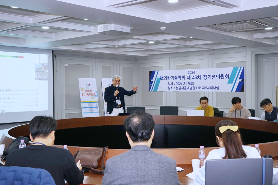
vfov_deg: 30.5
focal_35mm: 44
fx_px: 340
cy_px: 92
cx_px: 139
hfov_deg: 44.5
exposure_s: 1/100
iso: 400
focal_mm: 44
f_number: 6.3
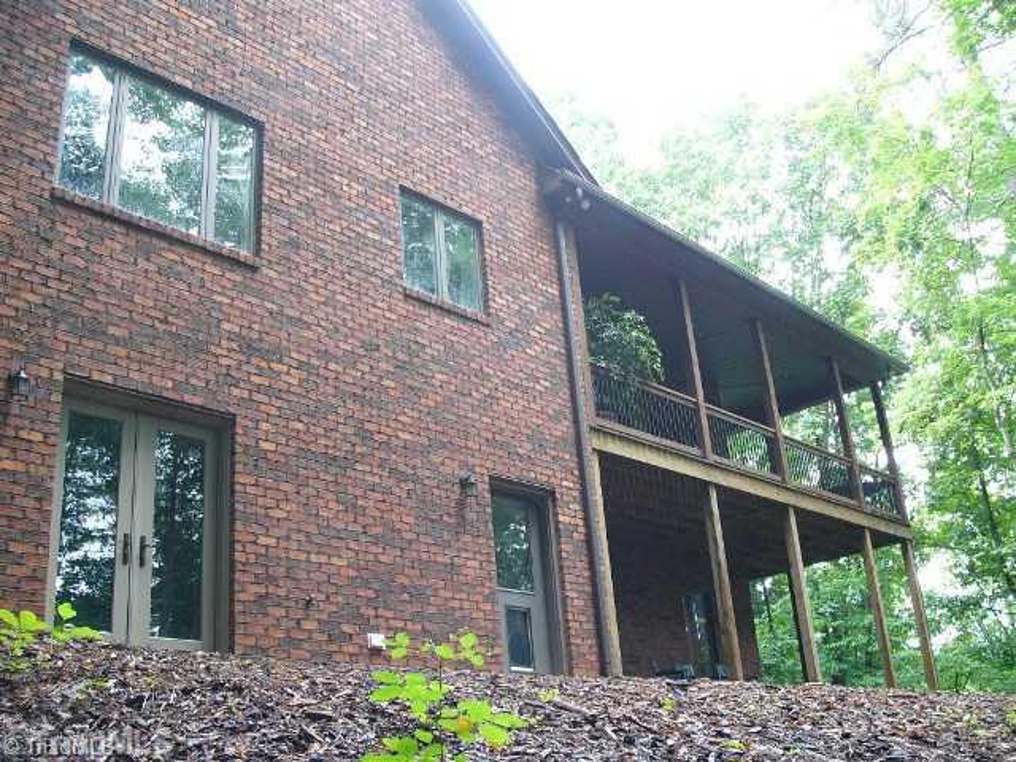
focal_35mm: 36
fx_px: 1057
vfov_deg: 39.7
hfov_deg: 51.4
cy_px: 381
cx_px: 508
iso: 100
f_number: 2.8
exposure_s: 1/25
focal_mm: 6
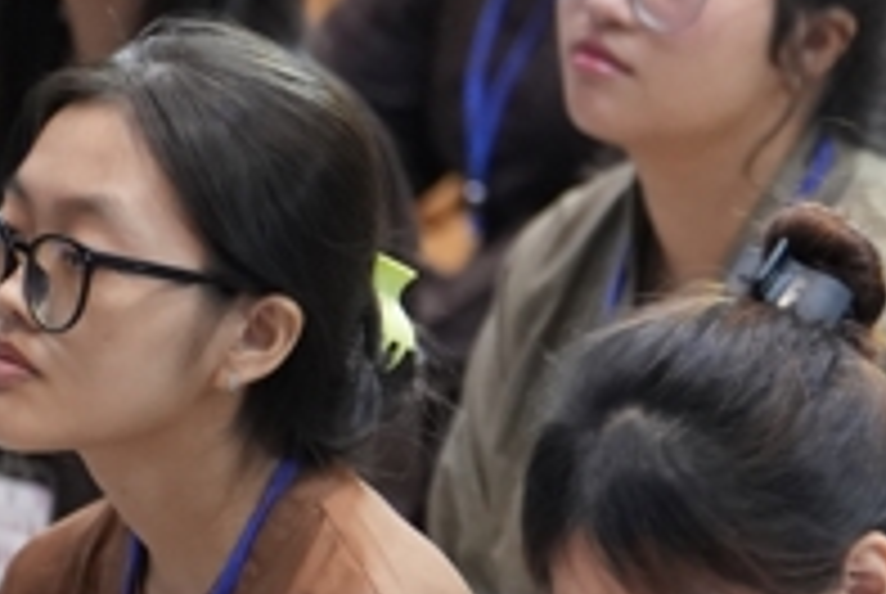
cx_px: 1253
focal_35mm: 741
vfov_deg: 1.9
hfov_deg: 2.8
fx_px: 18264
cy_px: 292
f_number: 2.8
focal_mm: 150
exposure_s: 1/160
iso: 3200
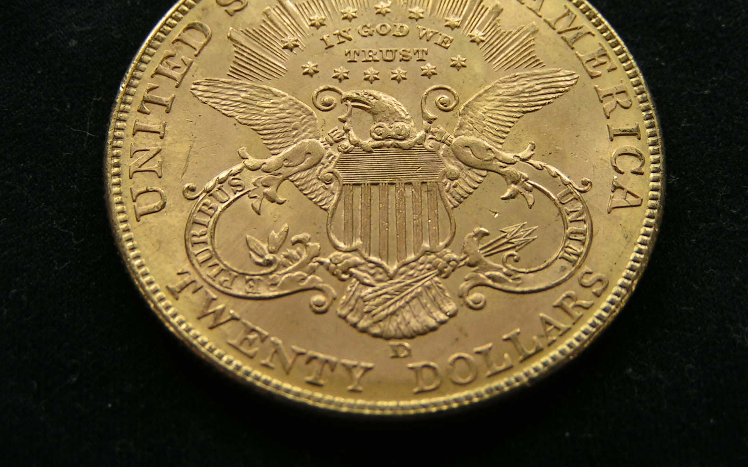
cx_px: 373
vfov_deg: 19.4
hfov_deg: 30.6
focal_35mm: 67
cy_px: 194
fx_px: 1366
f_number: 3.5
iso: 50
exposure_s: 1/80
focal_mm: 9.7
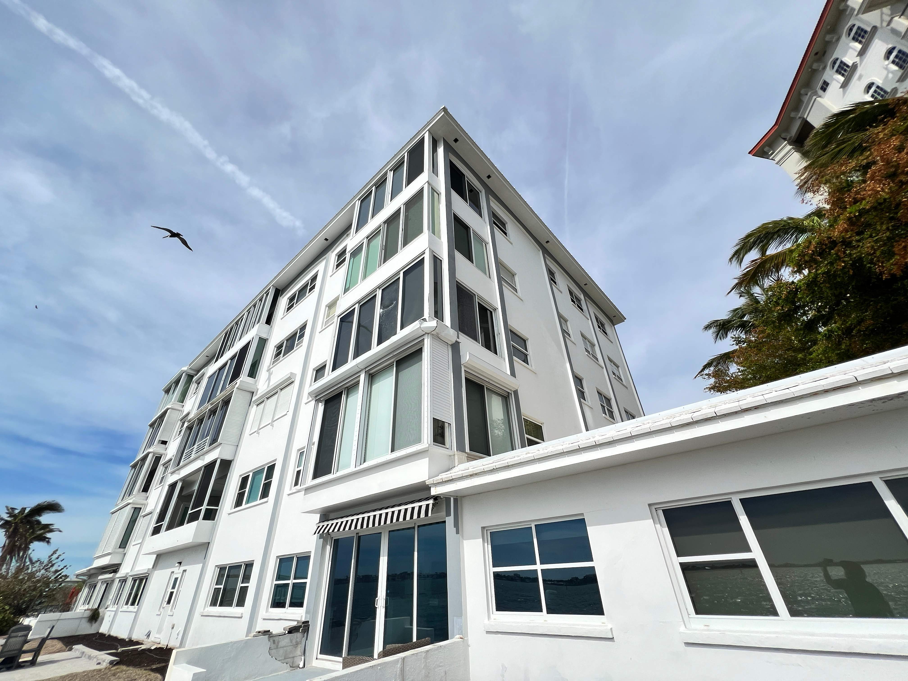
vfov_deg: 89.9
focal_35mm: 13
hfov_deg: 106.2
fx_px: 341
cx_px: 454
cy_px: 340
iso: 32
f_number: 1.8
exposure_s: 1/1488
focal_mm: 1.57
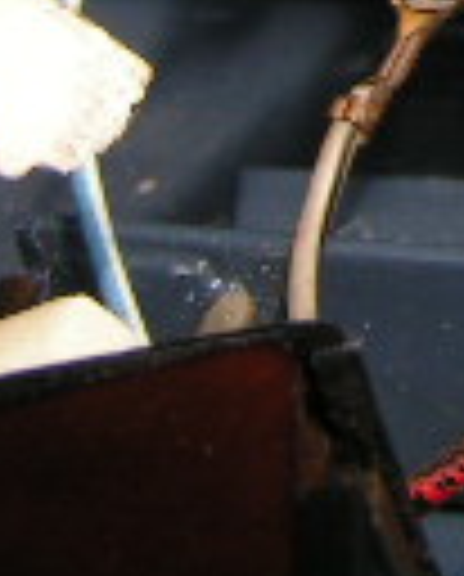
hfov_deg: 7.9
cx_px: 1041
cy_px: -364
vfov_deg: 10.0
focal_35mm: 185
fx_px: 3164
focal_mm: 6.3
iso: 50
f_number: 4
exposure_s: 1/50
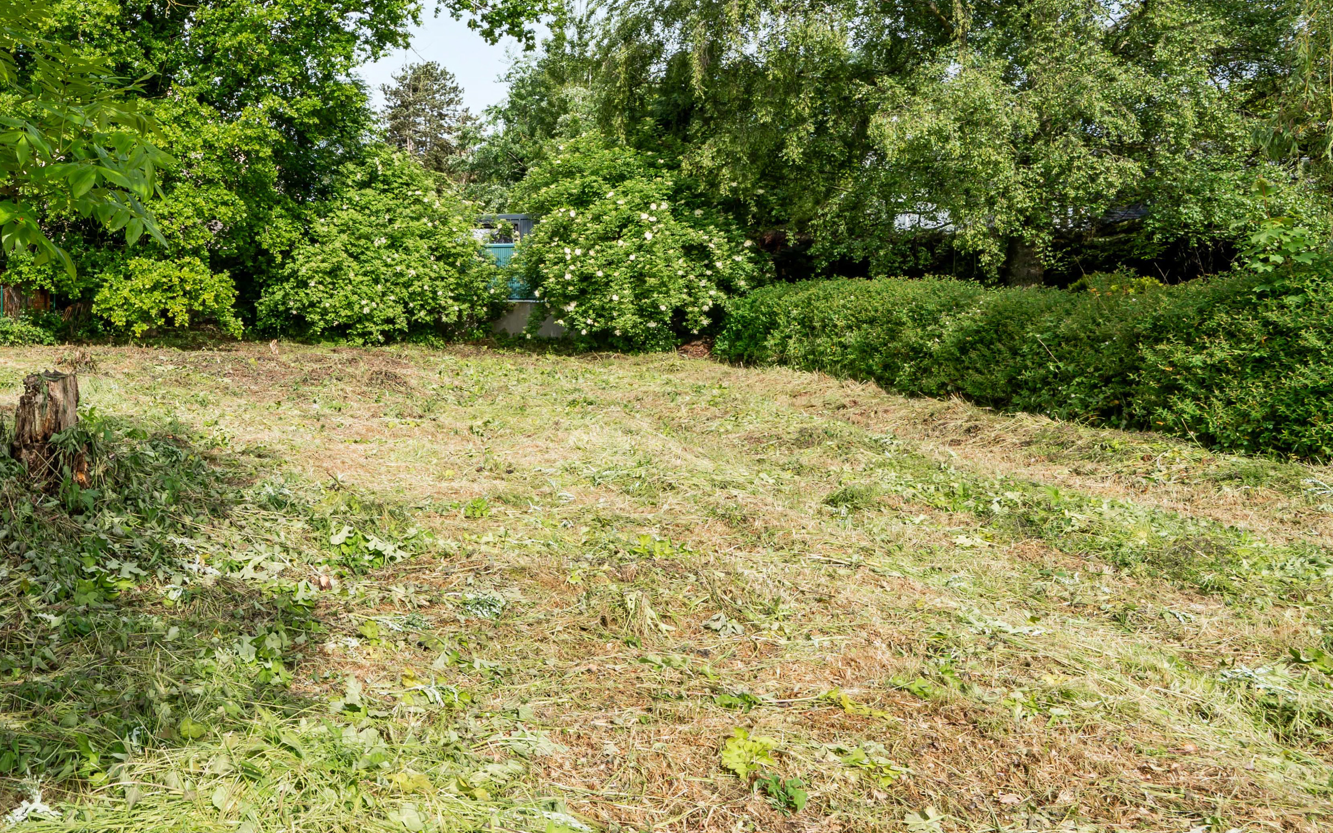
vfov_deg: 41.3
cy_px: 276
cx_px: 97
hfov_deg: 53.7
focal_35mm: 30
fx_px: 1090
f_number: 8
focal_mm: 14
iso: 100
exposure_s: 1/125
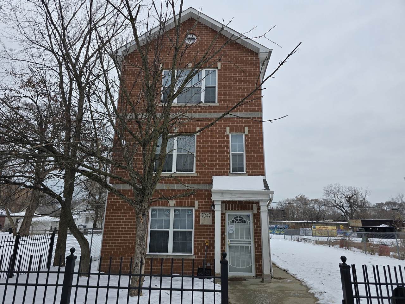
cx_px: 202
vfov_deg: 58.9
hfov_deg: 73.9
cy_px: 152
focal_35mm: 23
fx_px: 269
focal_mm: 6.3
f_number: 1.7
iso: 12
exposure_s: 1/360
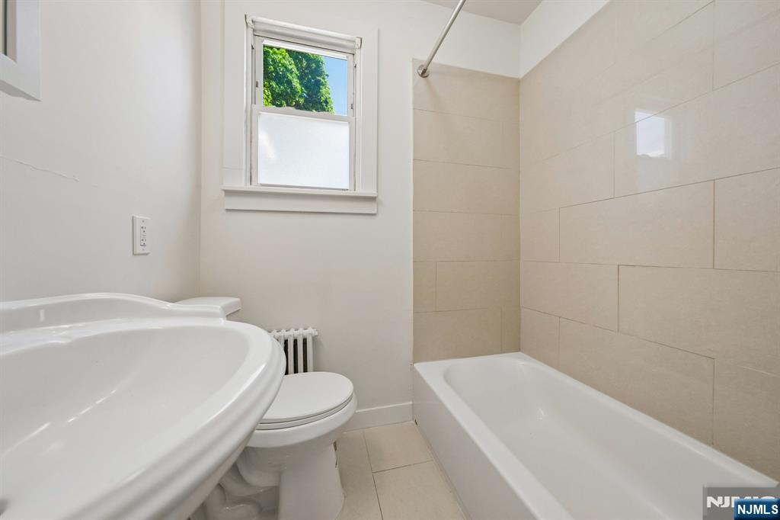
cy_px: 260
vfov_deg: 90.0
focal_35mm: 12
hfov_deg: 112.6
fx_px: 260
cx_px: 390
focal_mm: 8
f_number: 3.6
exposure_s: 1/400
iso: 500
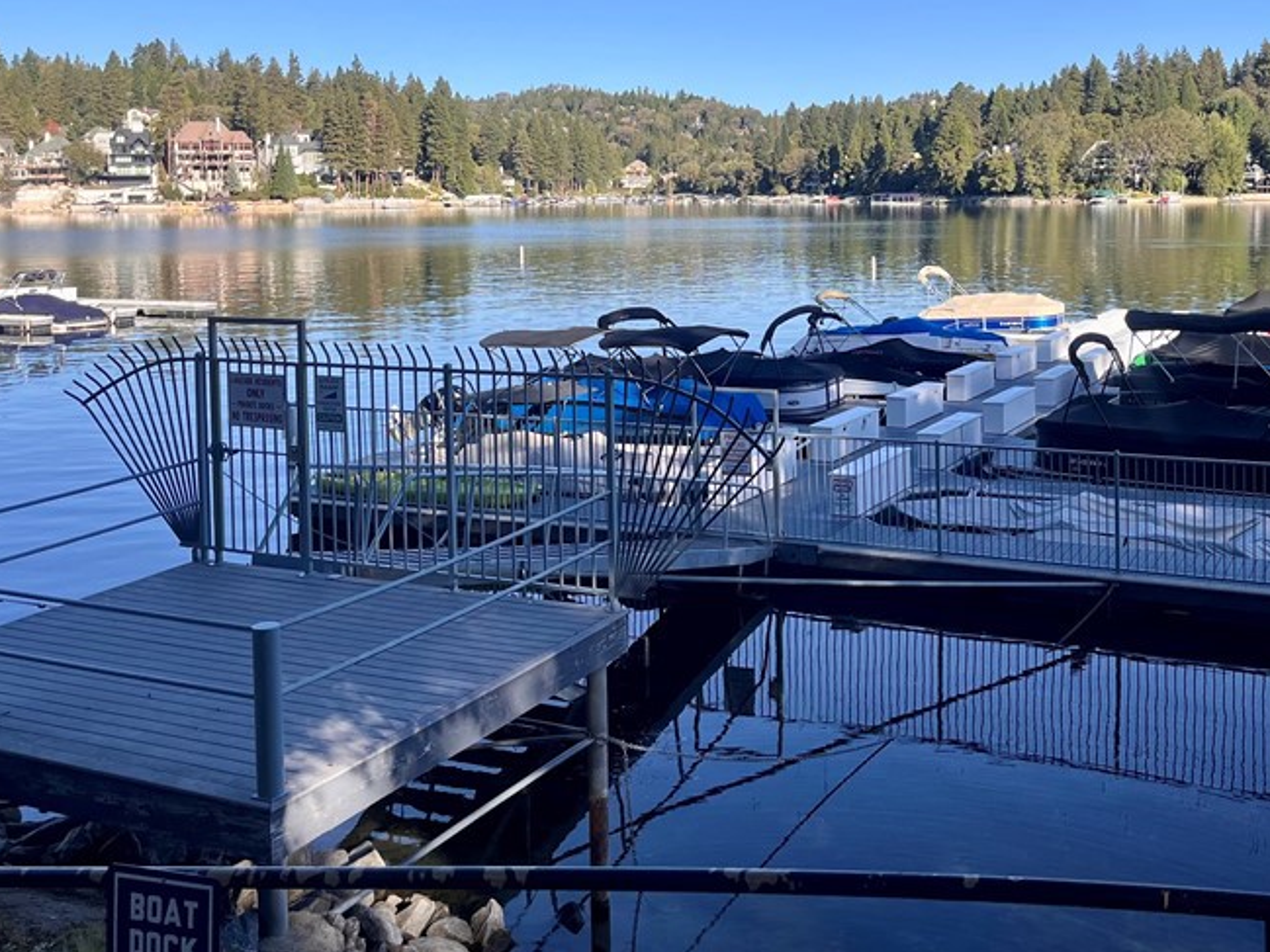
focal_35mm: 41
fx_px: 1504
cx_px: 761
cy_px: 264
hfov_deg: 45.5
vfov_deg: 34.6
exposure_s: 1/2268
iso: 50
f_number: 1.6
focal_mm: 5.1
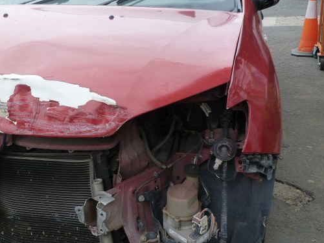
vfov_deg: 35.8
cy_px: 95
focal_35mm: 40
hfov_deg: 45.9
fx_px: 374
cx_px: 103
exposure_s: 1/200
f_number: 4
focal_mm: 4.5
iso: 125
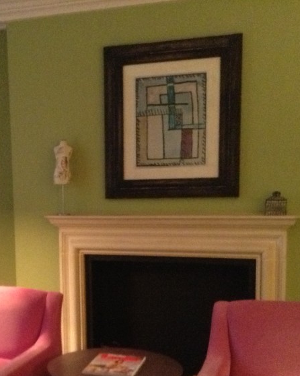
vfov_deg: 31.7
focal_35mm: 59
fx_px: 655
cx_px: 59
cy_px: 257
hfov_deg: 25.3
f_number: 2.4
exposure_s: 1/15
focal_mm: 3.3
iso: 640
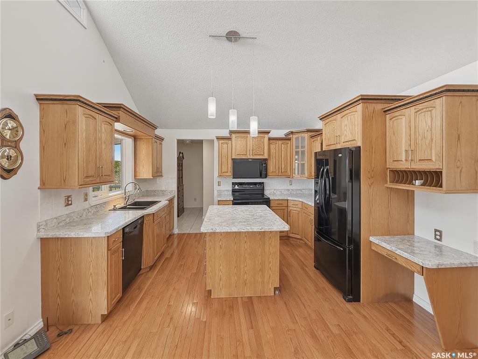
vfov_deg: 85.7
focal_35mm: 14
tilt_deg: -3.3
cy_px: 180
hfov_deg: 102.1
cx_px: 239
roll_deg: +0.6
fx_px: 193
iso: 160
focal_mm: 2.2
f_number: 2.2
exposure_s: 1/120
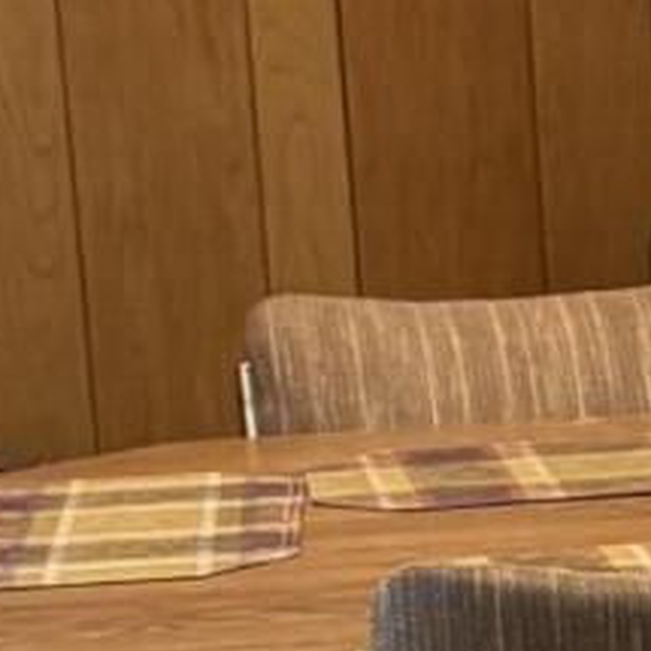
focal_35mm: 197
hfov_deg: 8.4
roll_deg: +0.4
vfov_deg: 8.8
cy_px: 690
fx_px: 4192
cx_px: 1353
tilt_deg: -13.3
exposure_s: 1/60
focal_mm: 6.76
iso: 800
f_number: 1.78
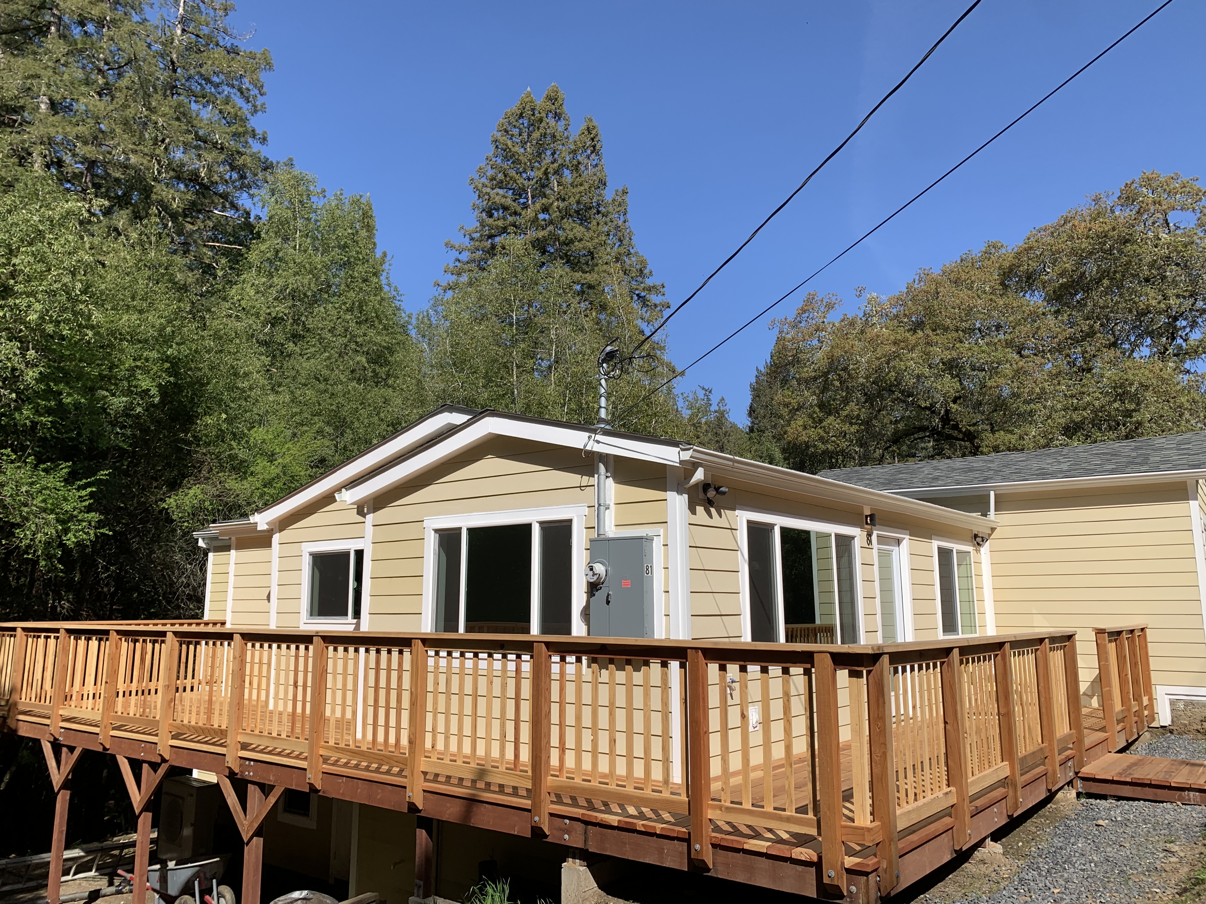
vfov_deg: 53.1
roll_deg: -1.6
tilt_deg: +9.8
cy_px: 452
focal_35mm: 26
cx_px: 603
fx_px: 906
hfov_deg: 67.3
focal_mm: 4.25
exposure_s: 1/2545
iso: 25
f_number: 1.8
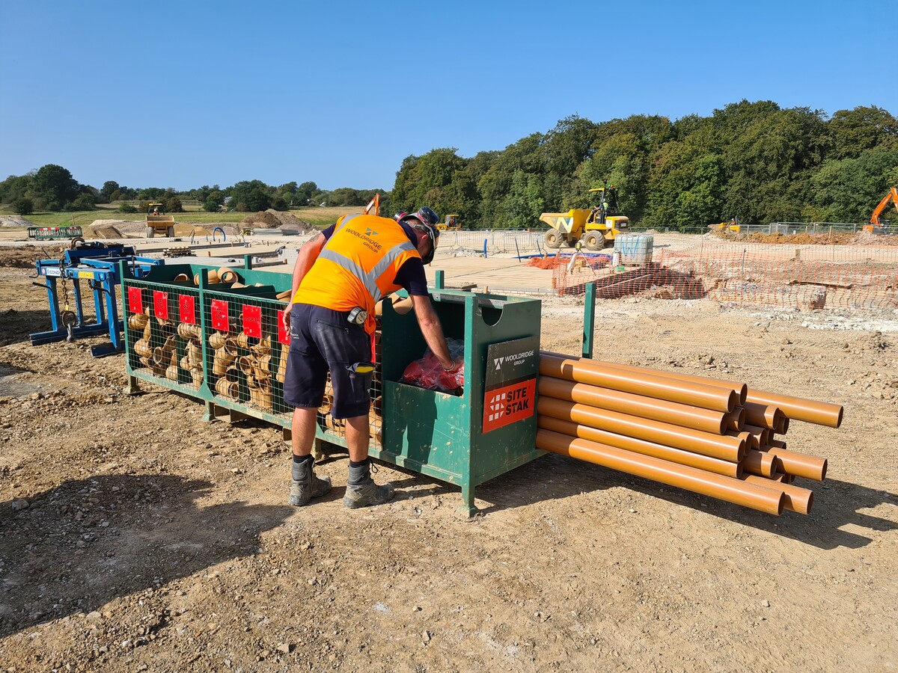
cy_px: 336
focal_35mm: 26
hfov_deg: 67.3
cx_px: 449
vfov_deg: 53.1
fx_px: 674
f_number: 1.8
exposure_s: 1/2720
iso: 50
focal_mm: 5.4
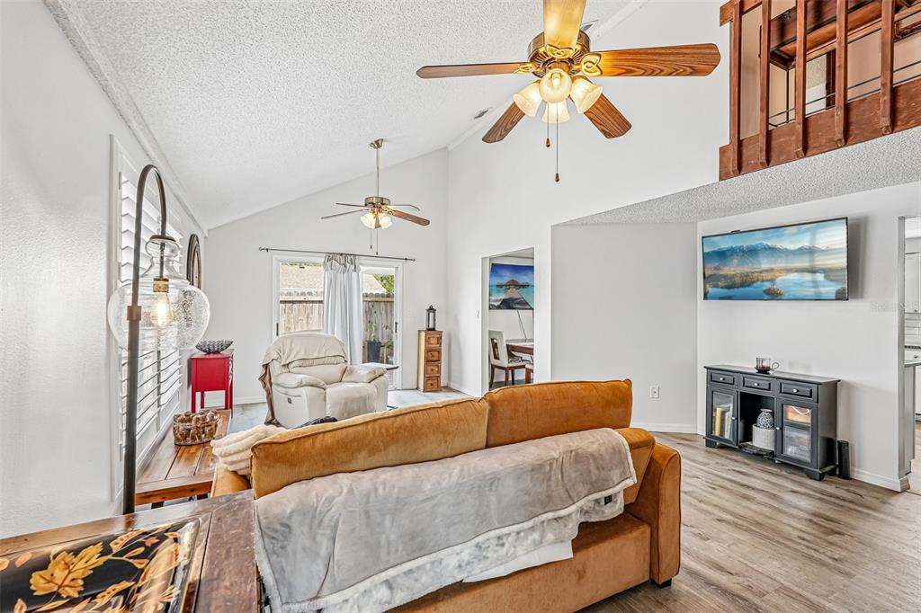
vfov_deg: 73.7
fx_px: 409
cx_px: 460
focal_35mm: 16
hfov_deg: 96.8
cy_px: 306
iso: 400
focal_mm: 16
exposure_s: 1/20
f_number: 8
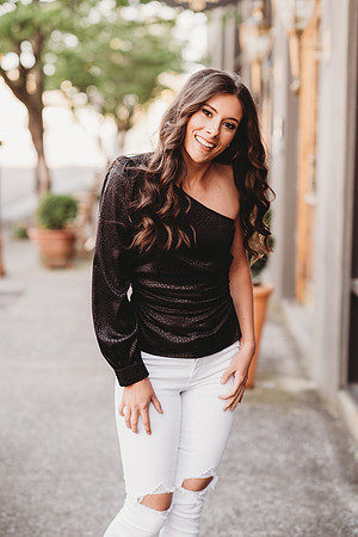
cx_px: 179
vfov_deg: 23.9
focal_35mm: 85
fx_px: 1268
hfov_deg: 16.1
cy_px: 268
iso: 200
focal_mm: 85
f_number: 2.5
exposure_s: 1/250
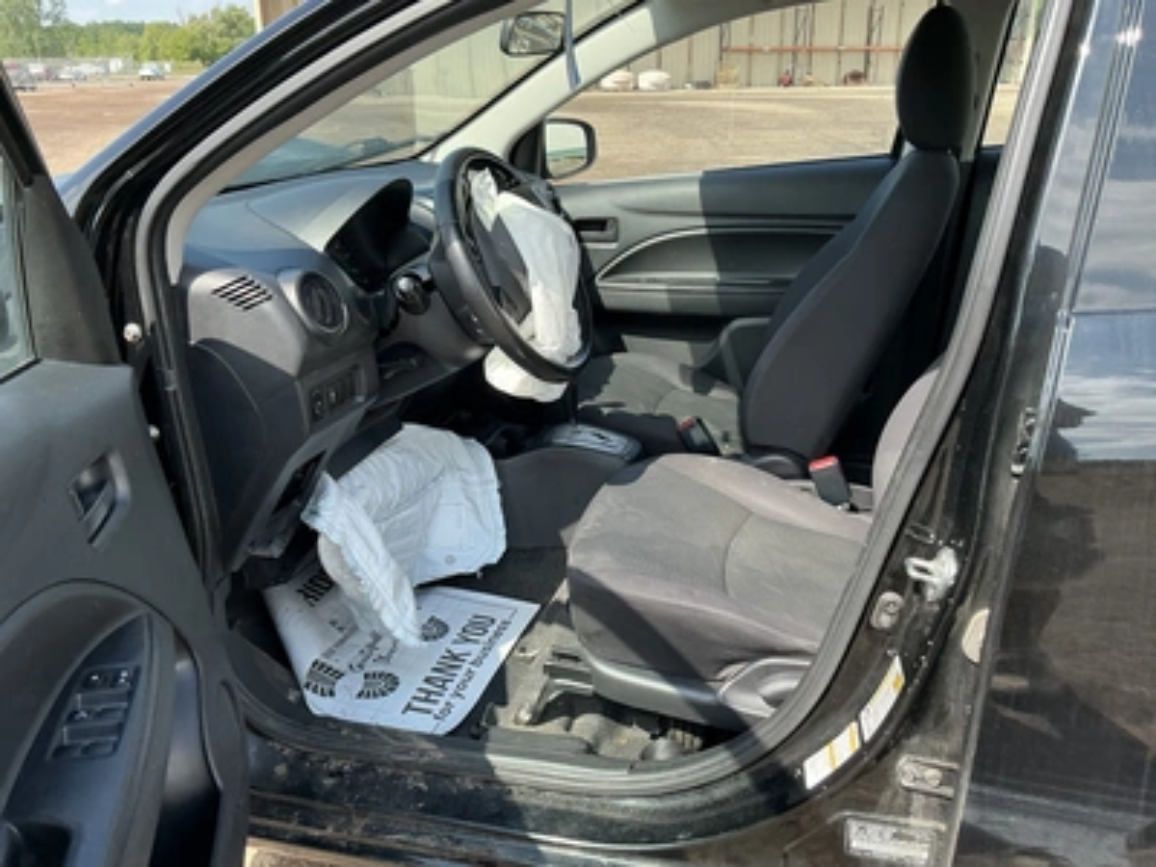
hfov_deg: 63.4
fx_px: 935
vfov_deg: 49.7
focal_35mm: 28
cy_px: 434
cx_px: 578
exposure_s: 1/400
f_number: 1.8
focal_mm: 3
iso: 25
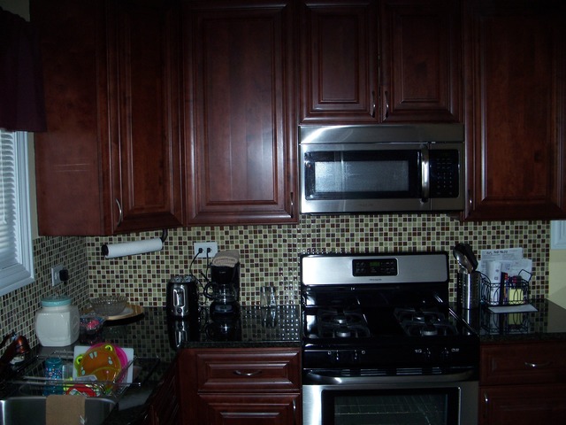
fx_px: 605
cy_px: 212
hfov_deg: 50.1
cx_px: 283
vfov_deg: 38.7
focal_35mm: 37
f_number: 2.8
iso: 125
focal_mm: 7.8
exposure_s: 1/60
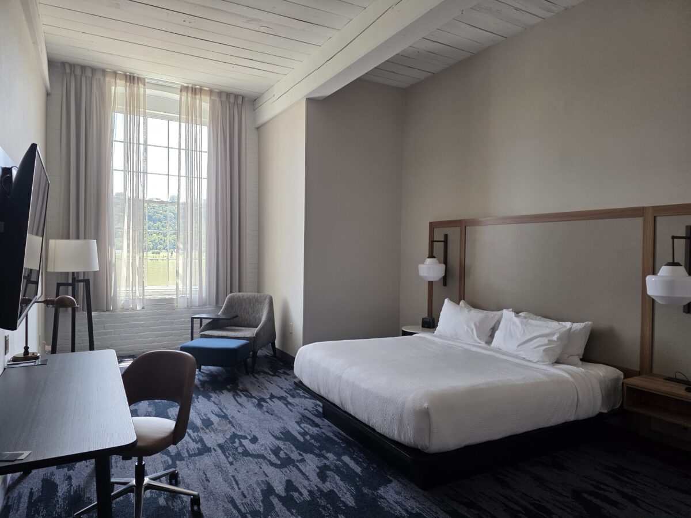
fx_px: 459
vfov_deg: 58.9
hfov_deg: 73.9
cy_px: 259
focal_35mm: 23
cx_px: 346
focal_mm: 6.3
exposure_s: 1/180
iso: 125
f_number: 1.7
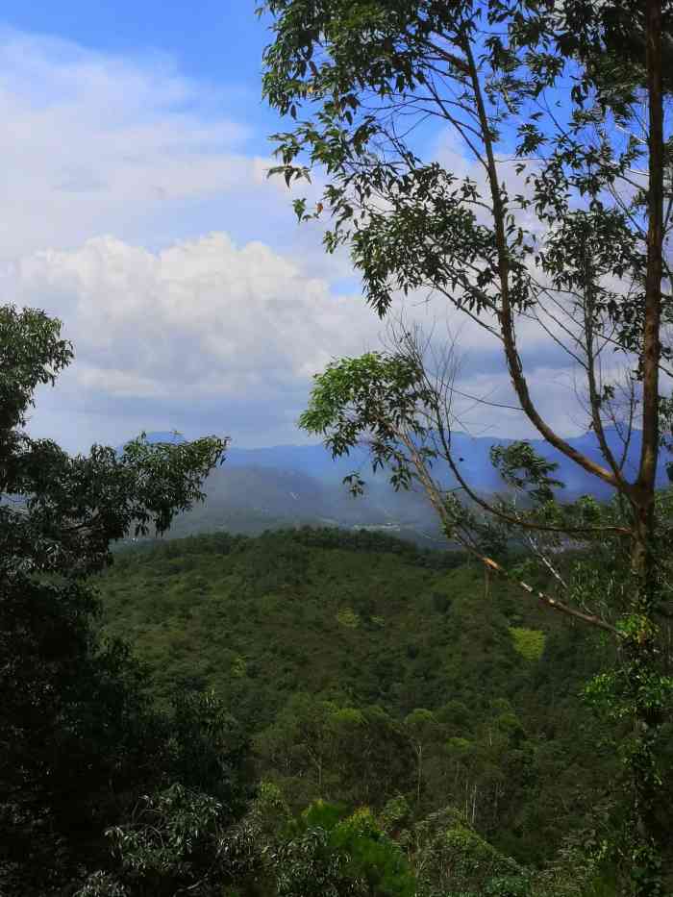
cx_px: 336
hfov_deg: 28.6
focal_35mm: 51
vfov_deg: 37.5
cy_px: 448
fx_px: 1322
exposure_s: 1/2500
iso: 50
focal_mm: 3.95
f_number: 1.8
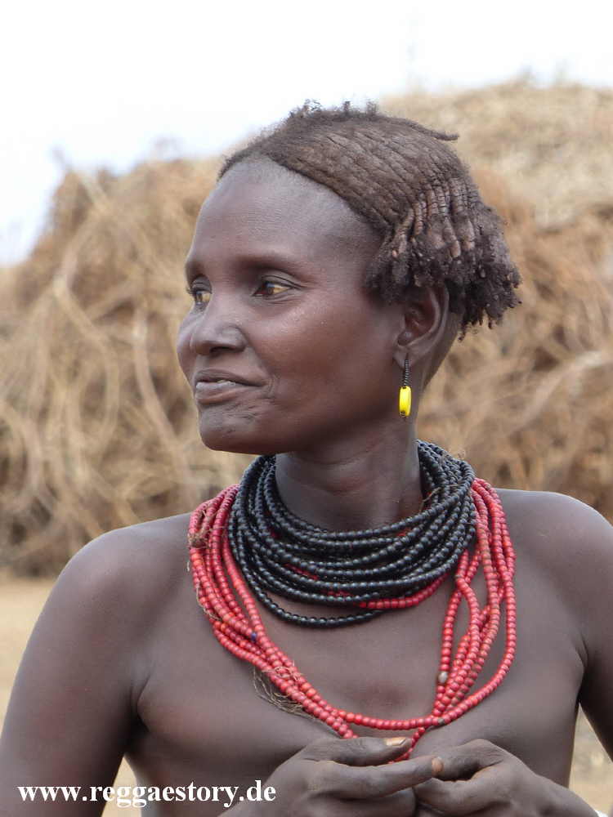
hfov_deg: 5.1
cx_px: 306
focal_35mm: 290
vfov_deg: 6.8
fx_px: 6847
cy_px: 408
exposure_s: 1/320
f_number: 4
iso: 100
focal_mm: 52.3
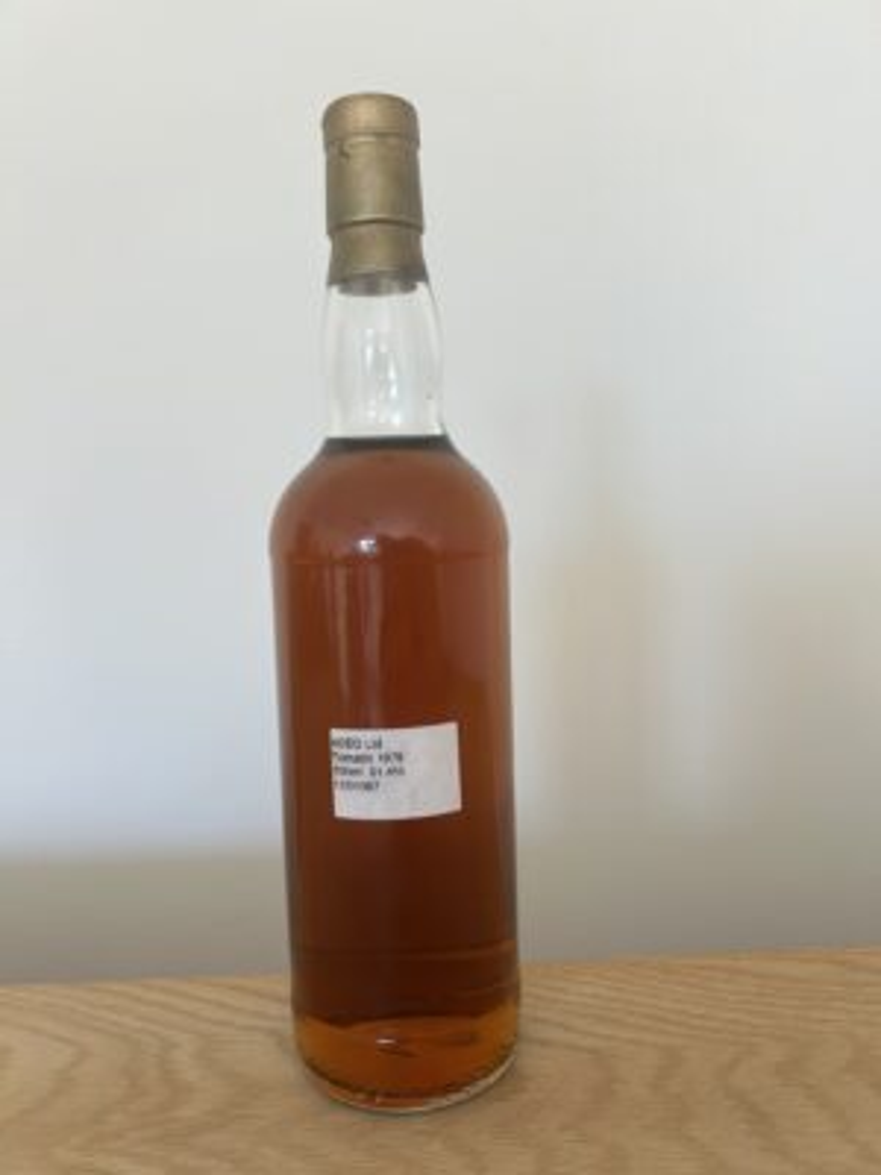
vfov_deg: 67.3
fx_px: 882
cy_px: 588
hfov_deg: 53.1
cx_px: 440
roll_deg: +1.3
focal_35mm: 26
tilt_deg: -7.4
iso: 40
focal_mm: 5.7
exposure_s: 1/121
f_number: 1.5
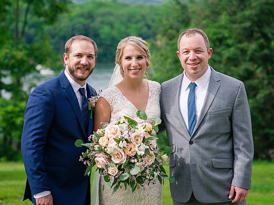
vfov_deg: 15.2
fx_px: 768
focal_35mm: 97
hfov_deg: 20.2
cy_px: 97
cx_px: 140
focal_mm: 85
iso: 500
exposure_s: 1/3200
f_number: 3.2
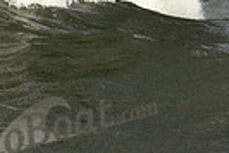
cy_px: -107
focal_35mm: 305
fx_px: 1942
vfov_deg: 4.5
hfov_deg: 6.6
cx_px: -172
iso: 250
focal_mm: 70
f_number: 10
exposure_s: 1/800
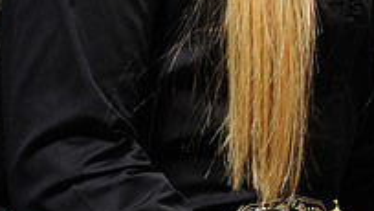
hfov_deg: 6.9
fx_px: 3096
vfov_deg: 3.8
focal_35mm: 312
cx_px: 311
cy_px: -290
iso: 400
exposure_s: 1/250
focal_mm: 70
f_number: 5
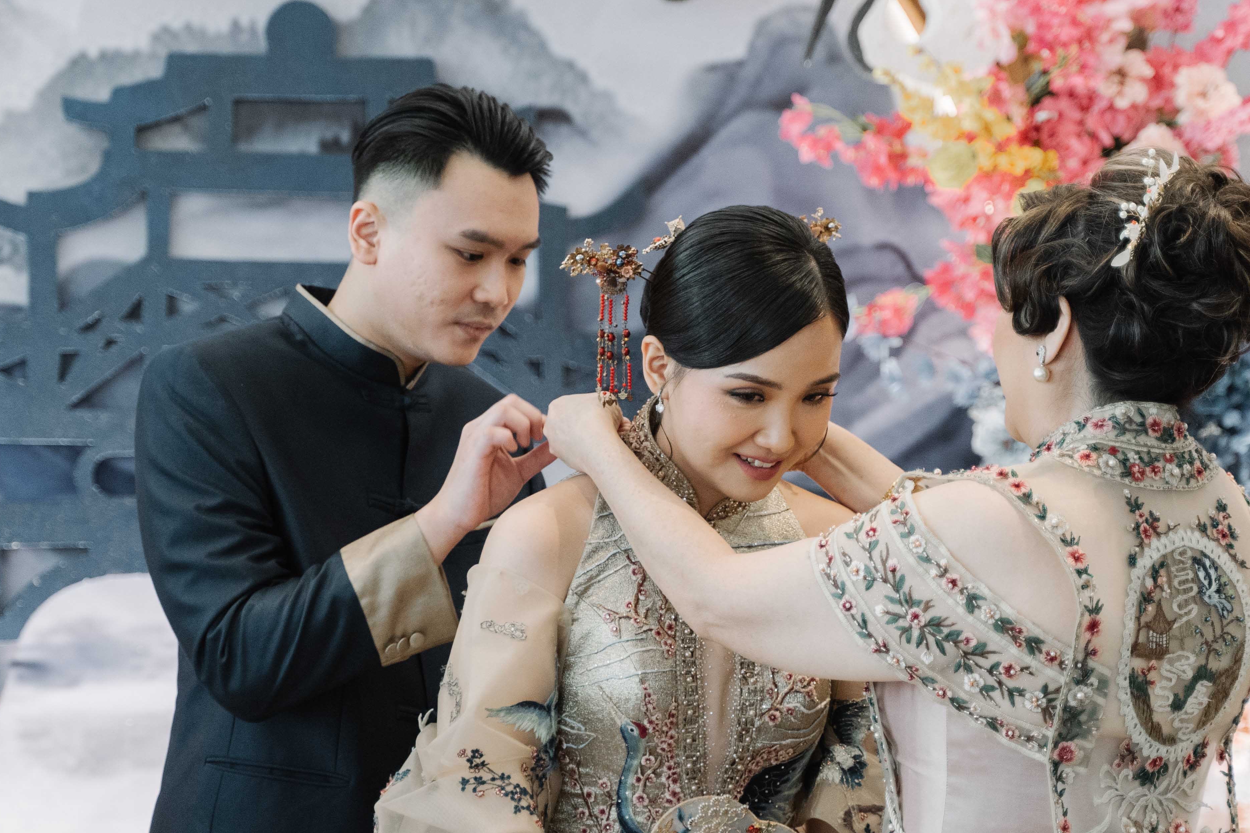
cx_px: 690
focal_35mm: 99
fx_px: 3437
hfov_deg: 20.6
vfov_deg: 13.8
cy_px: 627
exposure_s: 1/125
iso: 2000
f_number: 2.8
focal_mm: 62
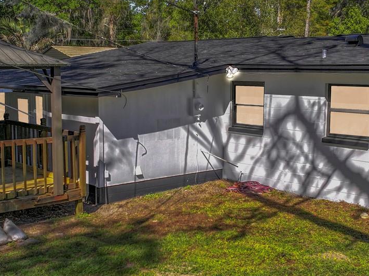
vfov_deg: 27.0
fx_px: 575
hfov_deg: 35.5
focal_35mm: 54
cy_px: 156
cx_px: 162
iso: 180
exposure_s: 1/120
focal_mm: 12.29
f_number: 2.8
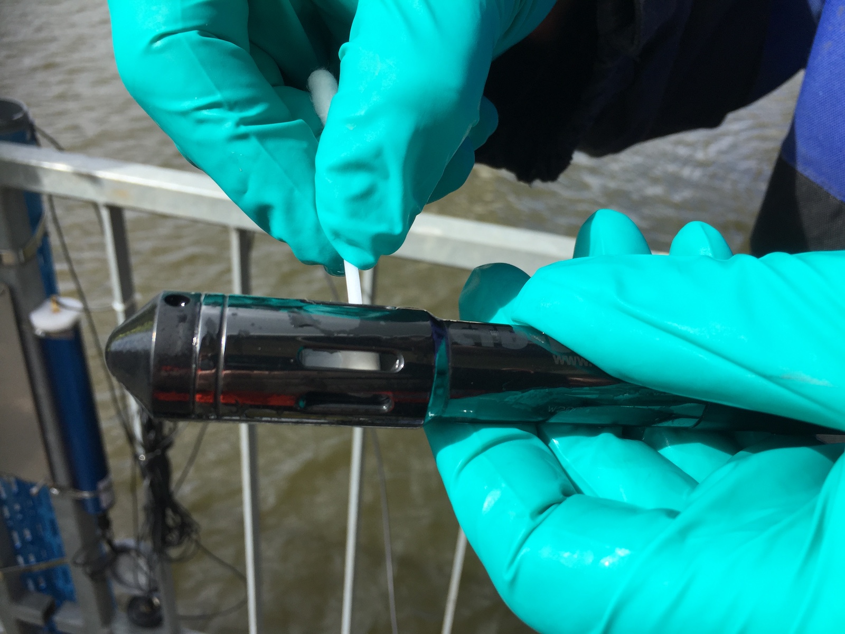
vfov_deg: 48.2
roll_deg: -4.9
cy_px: 317
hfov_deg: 61.7
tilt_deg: -34.1
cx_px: 422
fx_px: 708
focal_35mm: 29
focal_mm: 4.15
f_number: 2.2
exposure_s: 1/1099
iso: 32
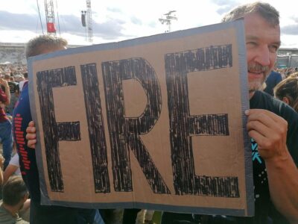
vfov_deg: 51.4
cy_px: 112
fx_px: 232
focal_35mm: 27
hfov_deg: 65.3
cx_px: 149
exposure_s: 1/792
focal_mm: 4.75
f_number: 1.8
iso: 50
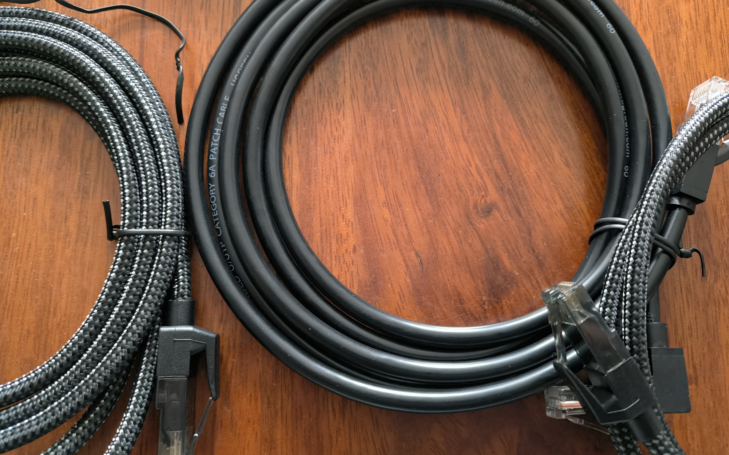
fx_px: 536
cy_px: 189
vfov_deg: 45.8
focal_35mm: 27
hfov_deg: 68.4
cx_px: 365
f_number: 1.79
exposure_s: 1/30
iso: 1510
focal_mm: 4.71
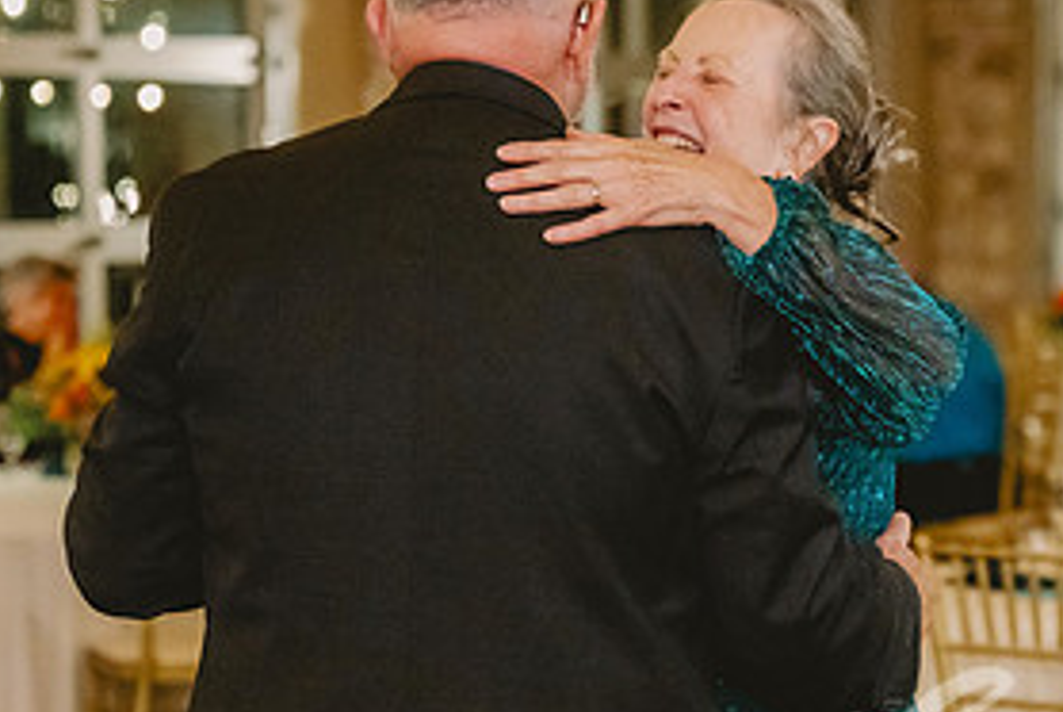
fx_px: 4315
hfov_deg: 14.0
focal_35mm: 146
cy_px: 450
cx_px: 792
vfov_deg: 9.4
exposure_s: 1/160
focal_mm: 70
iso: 5000
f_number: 2.8
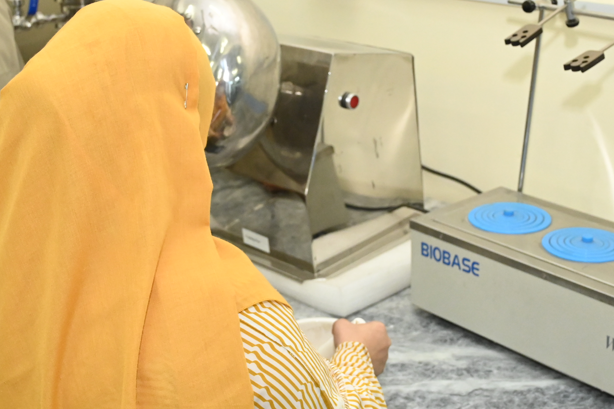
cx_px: 287
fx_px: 1108
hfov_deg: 31.0
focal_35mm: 65
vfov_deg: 20.8
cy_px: 114
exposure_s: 1/200
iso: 5000
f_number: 5.6
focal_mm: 33
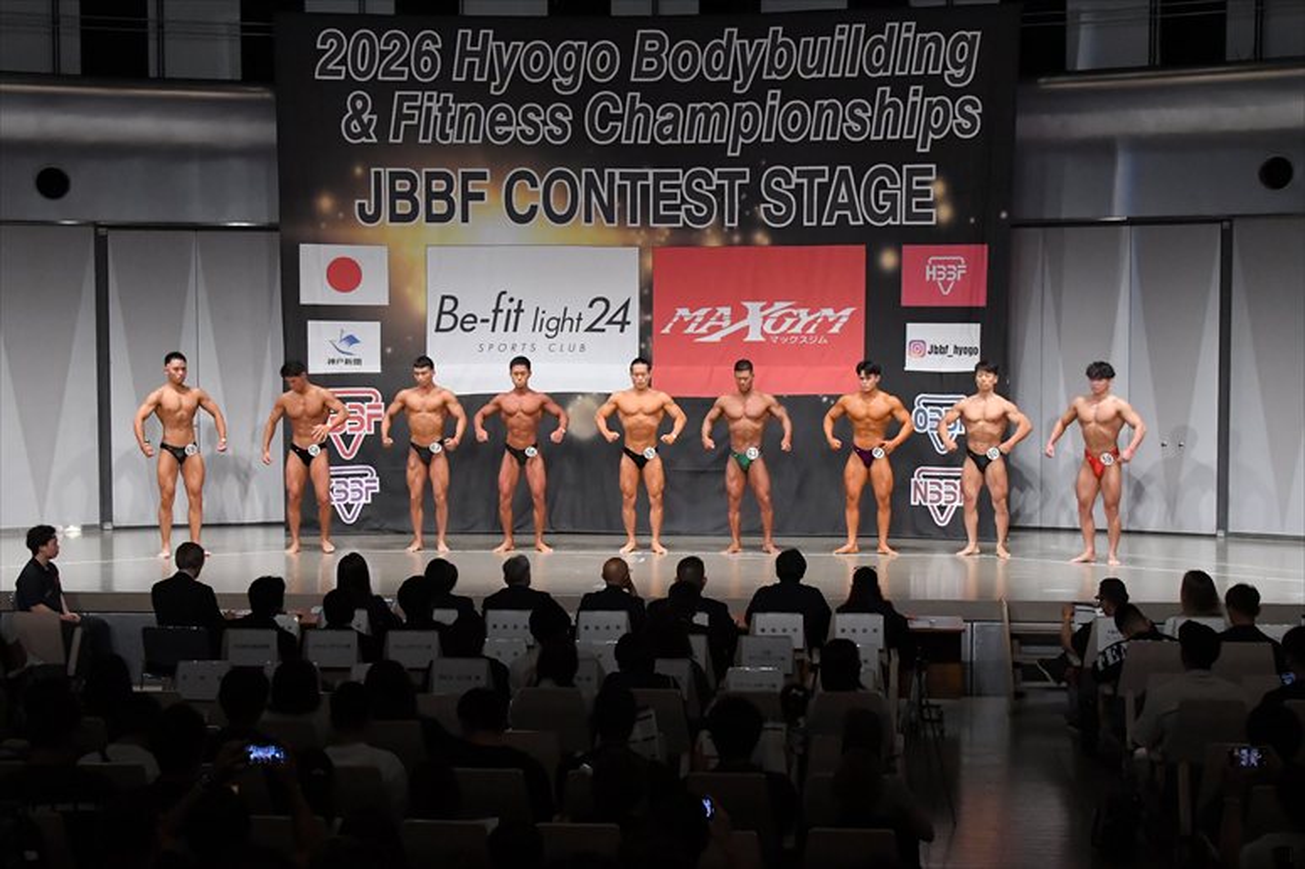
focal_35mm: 57
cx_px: 652
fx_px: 2065
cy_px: 434
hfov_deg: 35.1
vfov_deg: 23.8
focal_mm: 38
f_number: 5.6
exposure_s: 1/400
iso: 6400
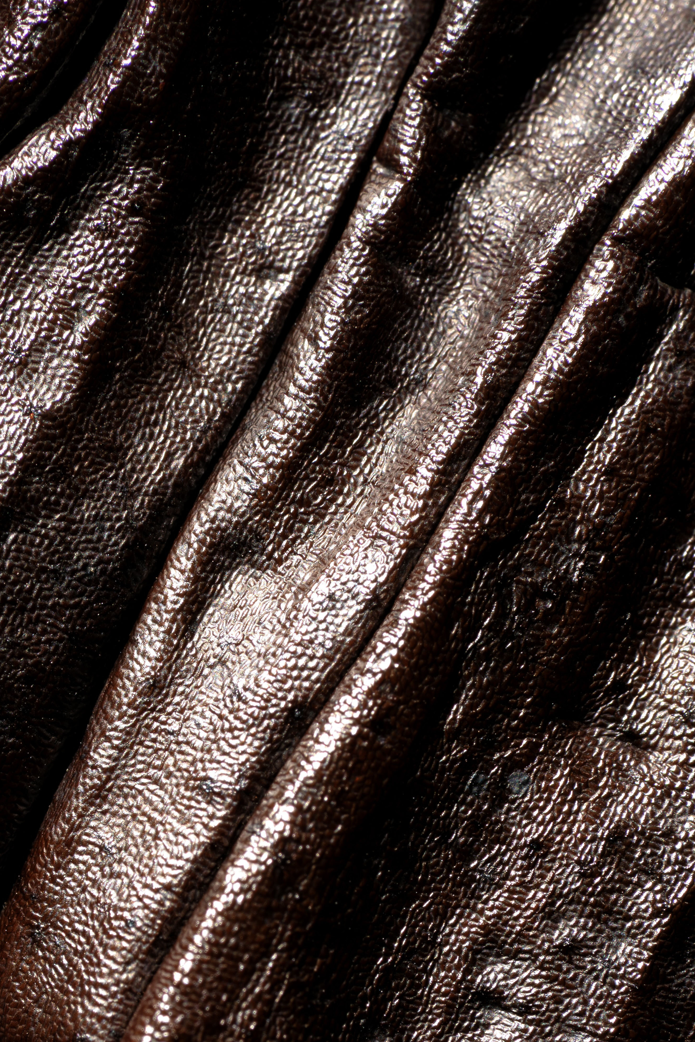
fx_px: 5210
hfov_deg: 7.6
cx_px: 210
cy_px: 867
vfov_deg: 11.4
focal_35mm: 180
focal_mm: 90
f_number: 10
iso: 50
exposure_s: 1/125
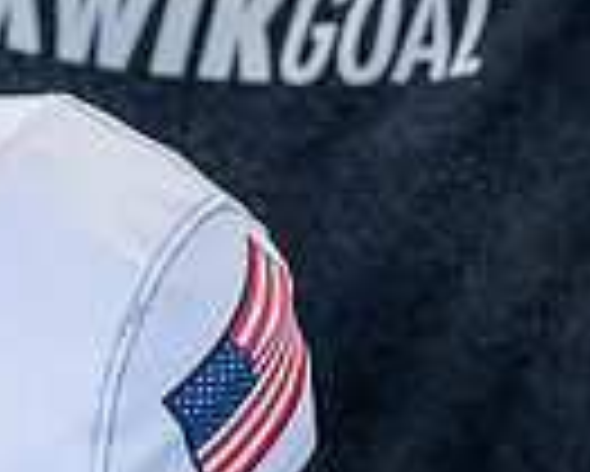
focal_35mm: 630
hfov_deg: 3.1
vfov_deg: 2.5
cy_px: 295
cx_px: -229
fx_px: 11009
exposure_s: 1/1000
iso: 160
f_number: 2.8
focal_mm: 121
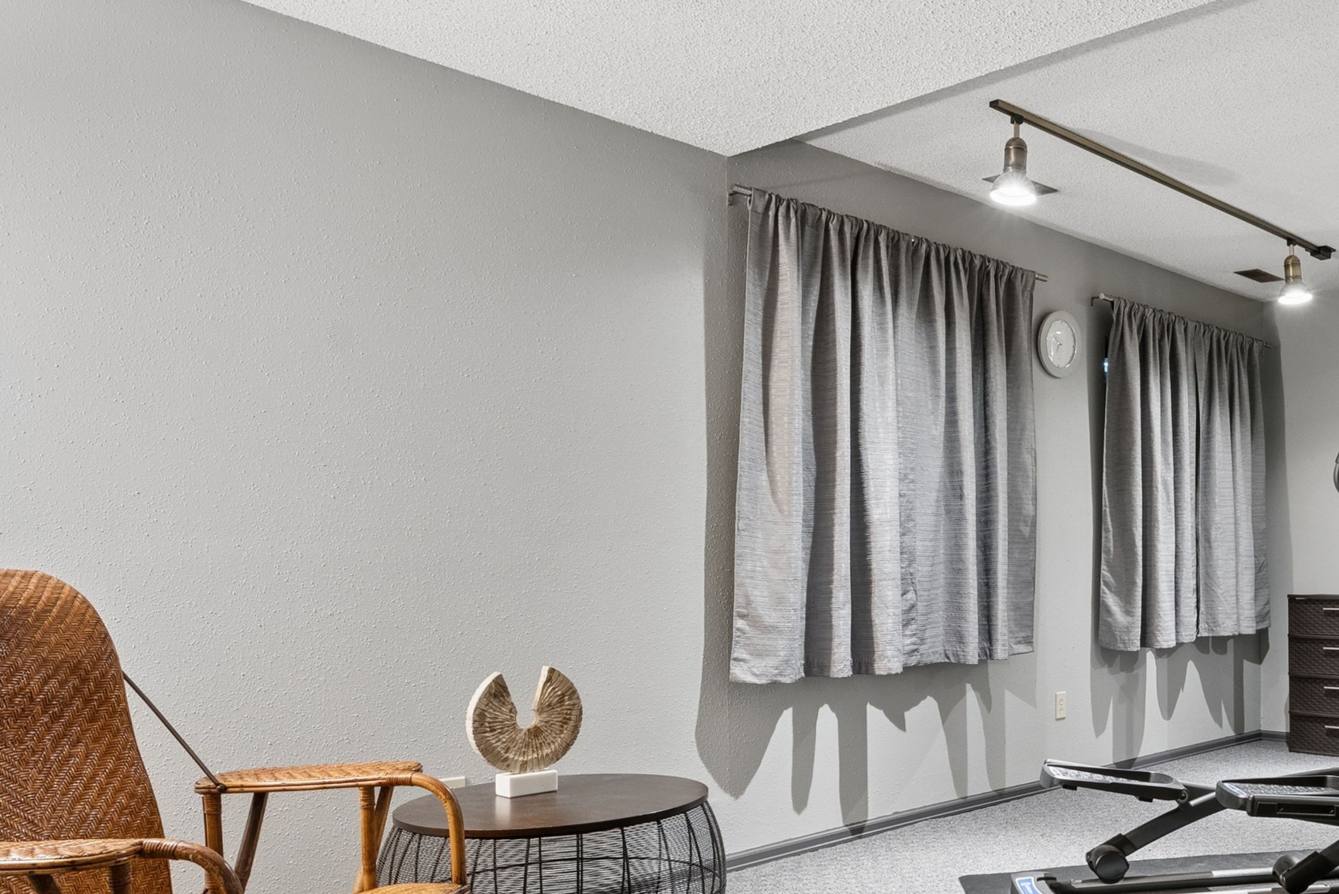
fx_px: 1191
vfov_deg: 40.8
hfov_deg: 54.4
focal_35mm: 32
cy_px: 577
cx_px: 1083
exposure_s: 1/5
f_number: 9
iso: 640
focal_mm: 16
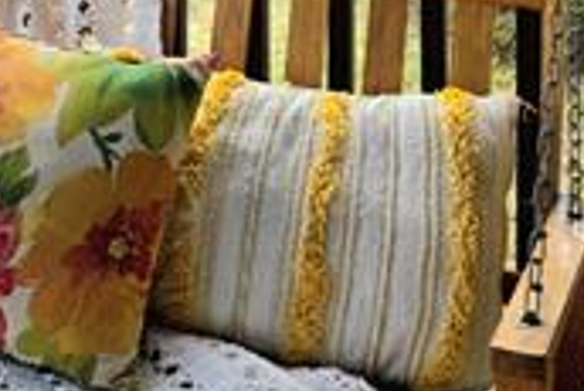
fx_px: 1445
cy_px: -355
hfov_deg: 22.3
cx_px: 54
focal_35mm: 89
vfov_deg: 13.5
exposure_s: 1/5000
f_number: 1.7
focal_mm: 6.3
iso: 80
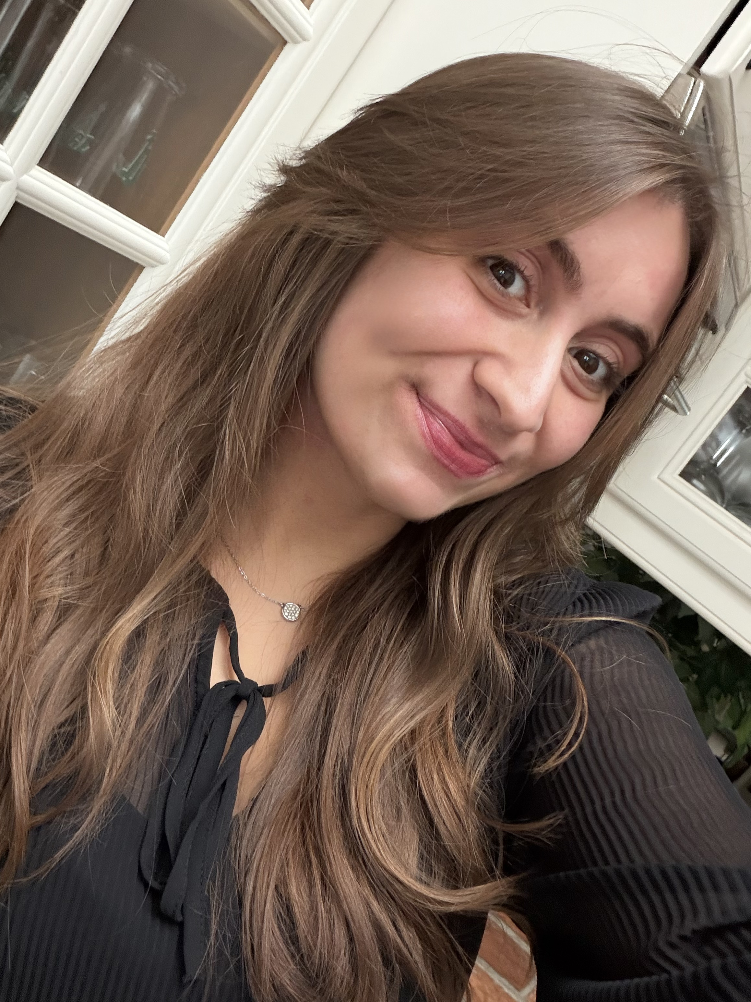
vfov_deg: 60.0
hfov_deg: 46.8
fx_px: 868
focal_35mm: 30
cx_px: 376
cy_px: 501
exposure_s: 1/39
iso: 400
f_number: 1.9
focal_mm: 2.71
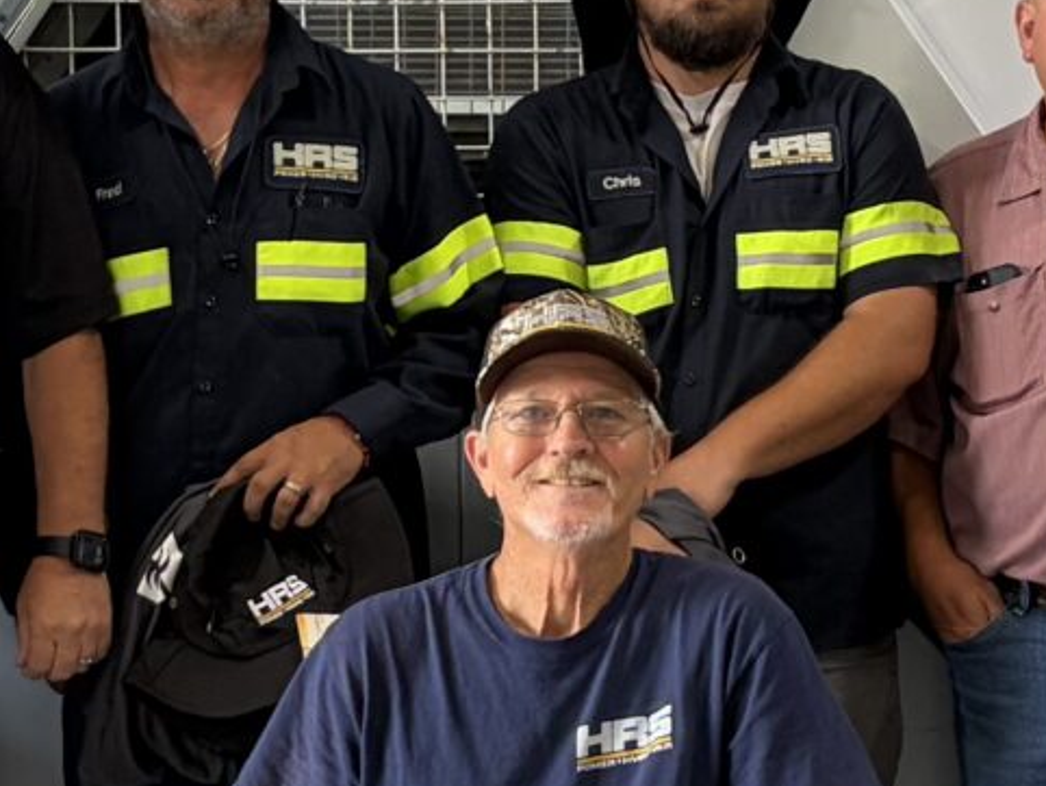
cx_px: 658
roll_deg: +0.0
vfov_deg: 10.8
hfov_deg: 14.3
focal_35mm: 138
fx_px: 4172
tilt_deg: -5.3
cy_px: 436
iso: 125
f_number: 1.6
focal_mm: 5.96
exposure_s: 1/70
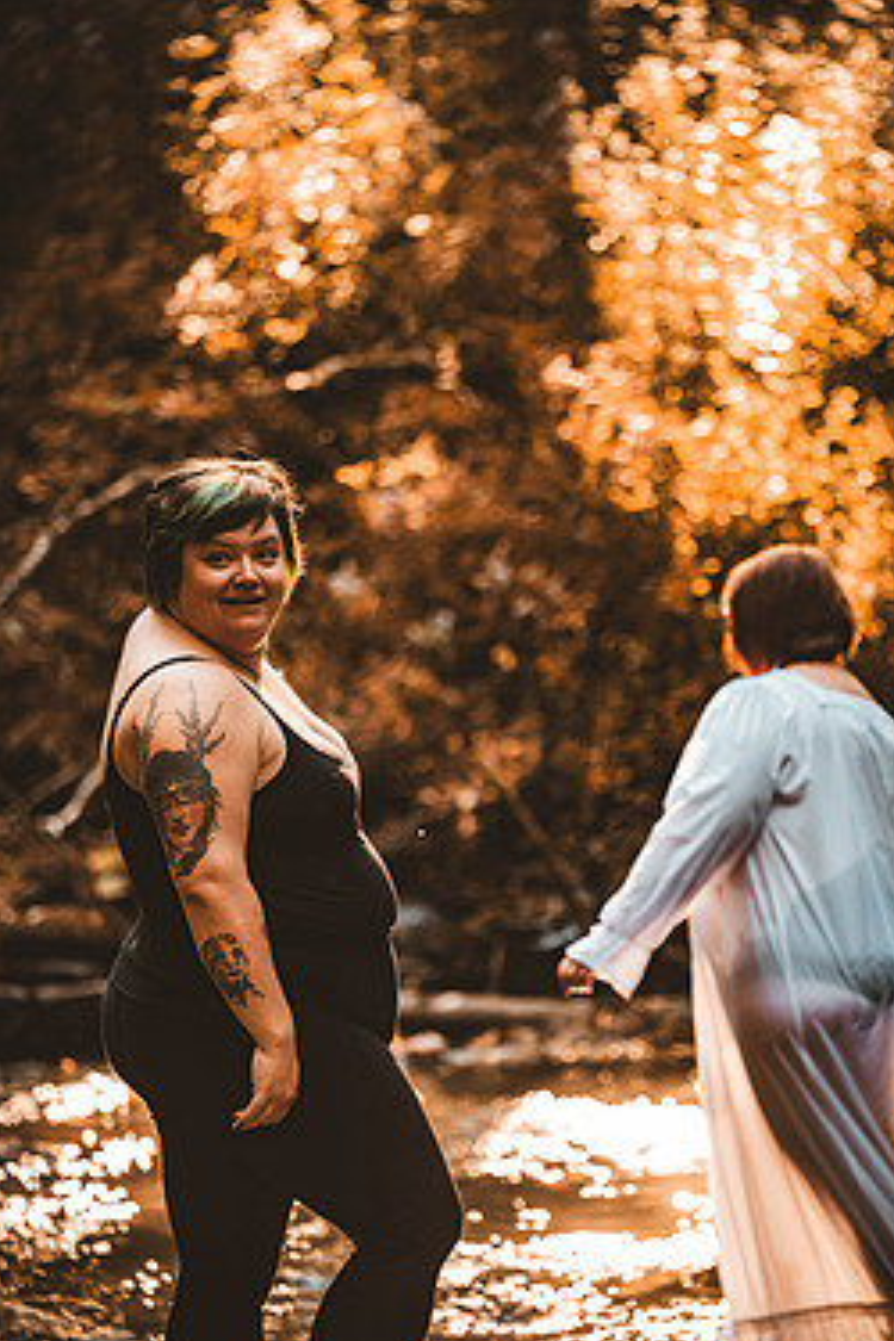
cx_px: 472
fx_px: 6481
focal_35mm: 174
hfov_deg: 7.9
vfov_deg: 11.8
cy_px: 740
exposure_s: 1/400
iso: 1000
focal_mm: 145
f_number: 2.8
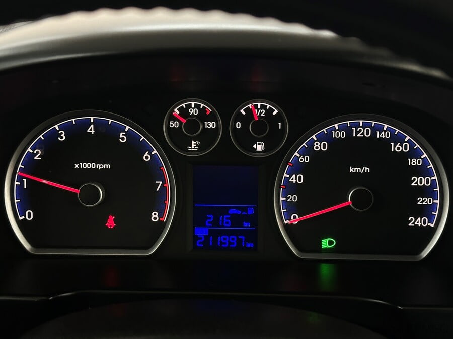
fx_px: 628
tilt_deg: -24.1
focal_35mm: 48
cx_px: 226
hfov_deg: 39.7
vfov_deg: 30.3
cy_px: 170
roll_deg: +0.2
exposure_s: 1/33
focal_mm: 6.86
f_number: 1.78
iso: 200
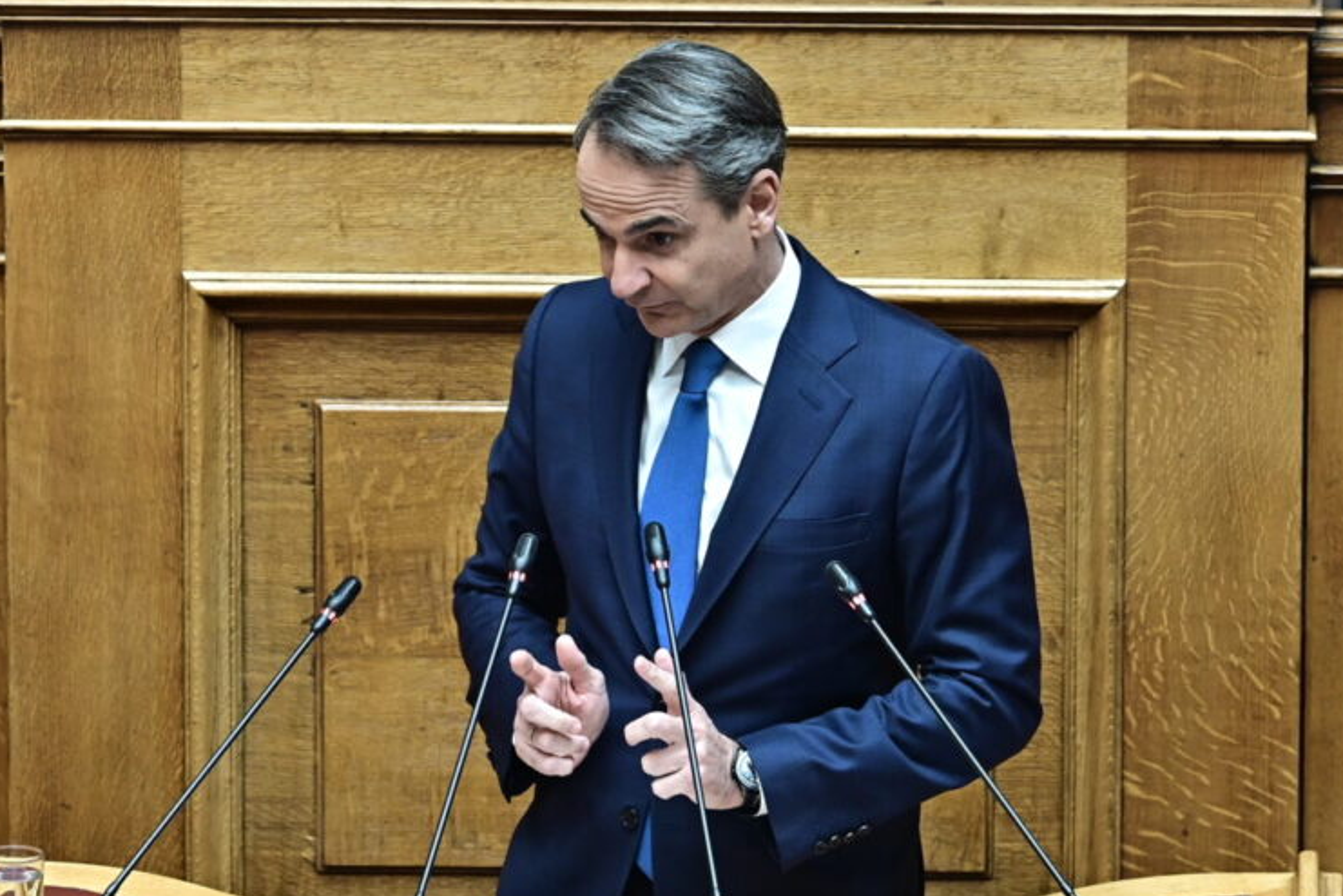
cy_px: 439
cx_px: 674
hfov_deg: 6.6
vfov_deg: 4.4
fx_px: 11601
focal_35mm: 311
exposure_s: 1/125
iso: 1000
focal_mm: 200
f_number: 5
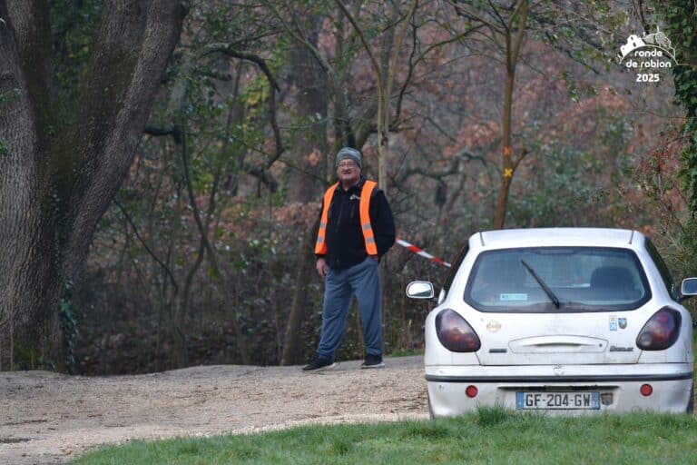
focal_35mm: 390
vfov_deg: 3.5
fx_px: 7550
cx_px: 348
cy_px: 232
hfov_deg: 5.3
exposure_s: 1/500
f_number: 5.6
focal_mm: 260
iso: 900
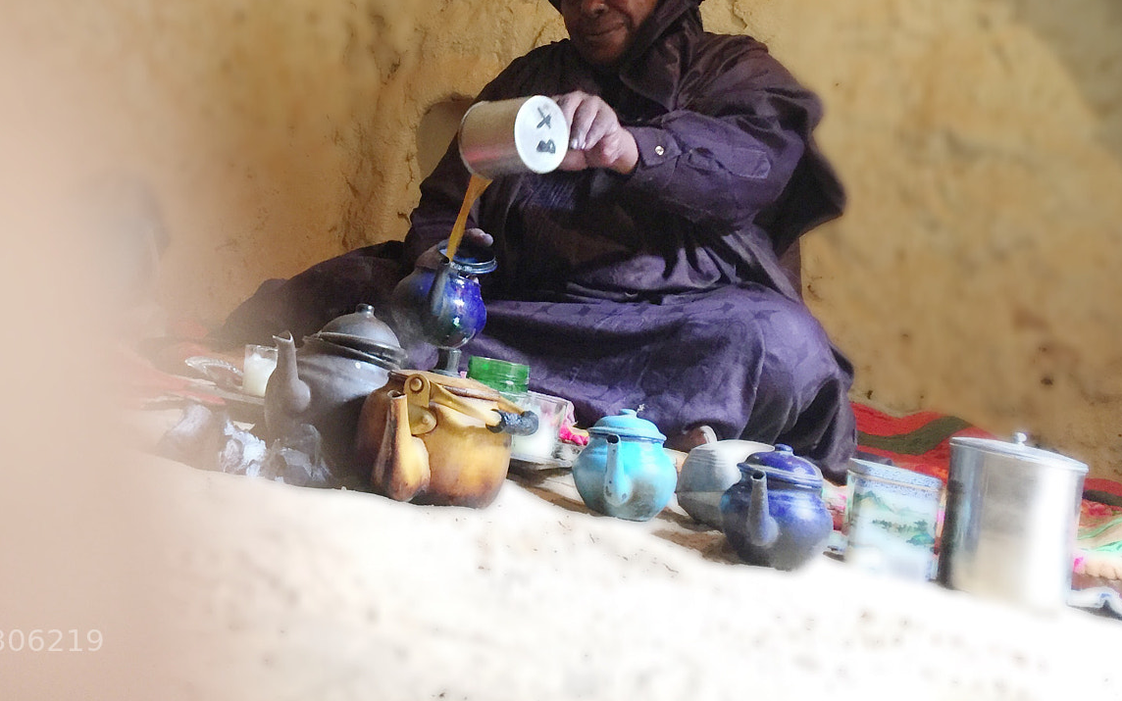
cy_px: 129
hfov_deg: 45.5
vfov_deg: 29.1
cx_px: 375
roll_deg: -9.0
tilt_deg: +5.7
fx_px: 1315
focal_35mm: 43
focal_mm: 4.15
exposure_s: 1/33
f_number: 2.2
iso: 160
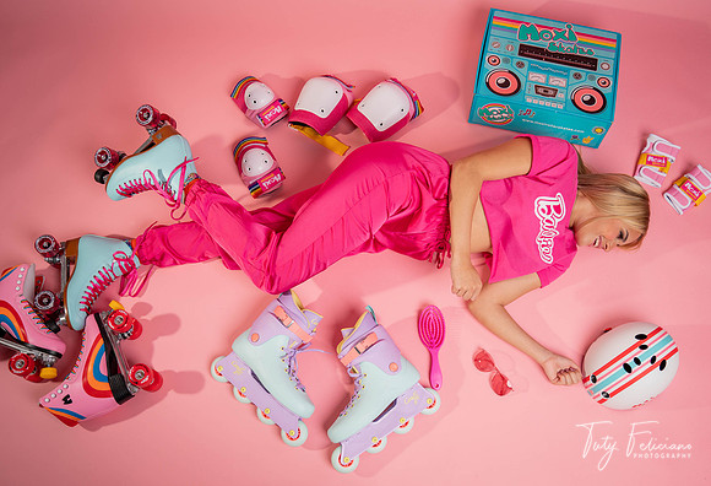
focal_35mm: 32
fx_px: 643
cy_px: 299
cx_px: 380
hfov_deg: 57.8
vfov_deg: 41.1
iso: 64
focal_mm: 25
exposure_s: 1/200
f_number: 4.5
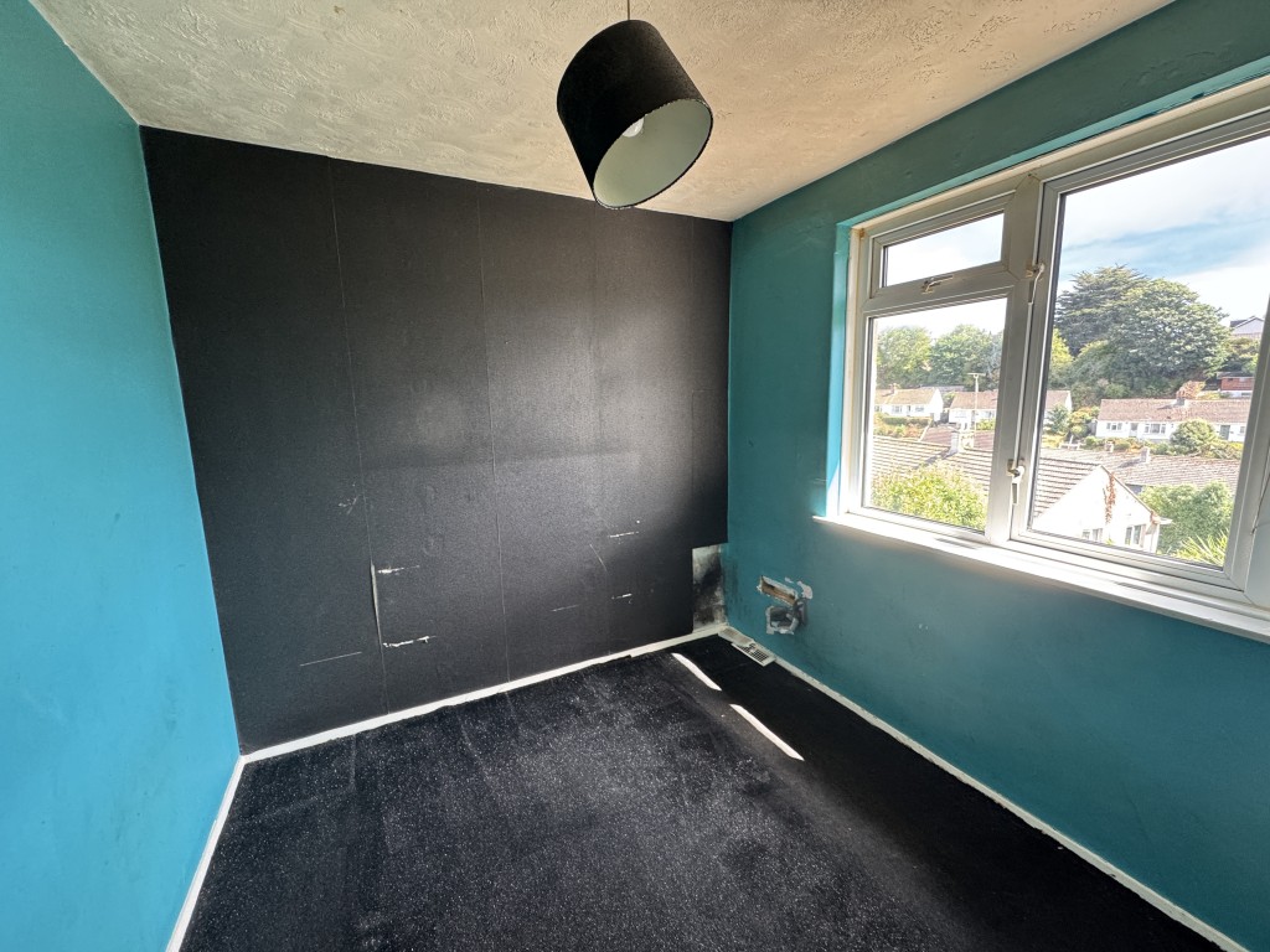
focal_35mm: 14
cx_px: 635
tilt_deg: -6.7
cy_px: 476
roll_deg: +3.1
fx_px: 514
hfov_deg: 102.1
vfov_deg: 85.7
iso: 160
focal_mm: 2.22
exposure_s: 1/99
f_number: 2.2
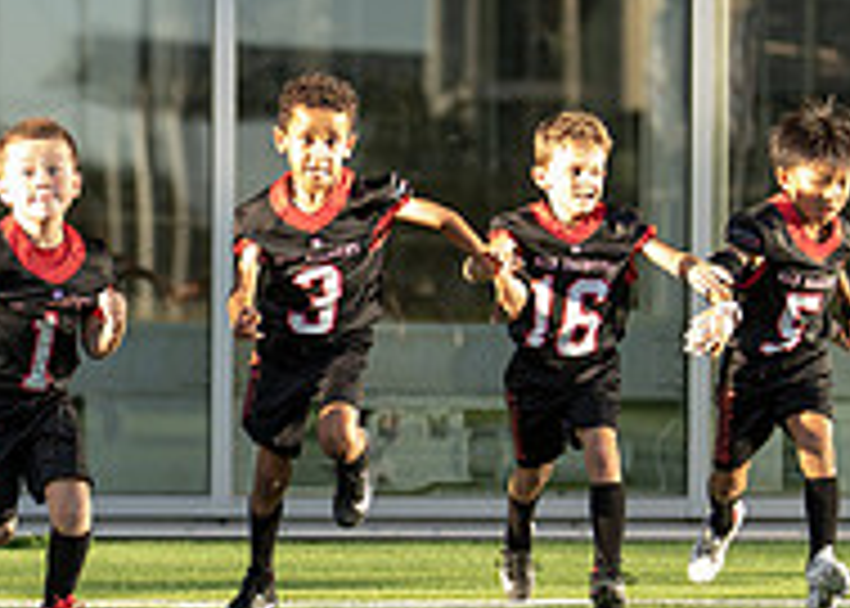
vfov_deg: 7.6
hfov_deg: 10.6
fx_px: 4538
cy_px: 440
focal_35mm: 188
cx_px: 6
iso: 80
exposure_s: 1/1000
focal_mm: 50
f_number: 1.2
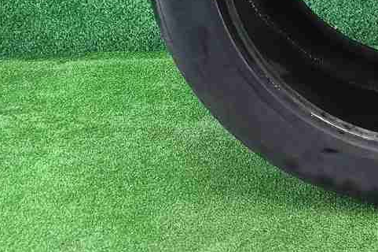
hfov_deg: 23.7
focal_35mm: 81
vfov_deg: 15.7
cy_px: -102
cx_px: 399
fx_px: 850
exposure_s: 1/50
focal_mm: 5.4
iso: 289
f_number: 1.8
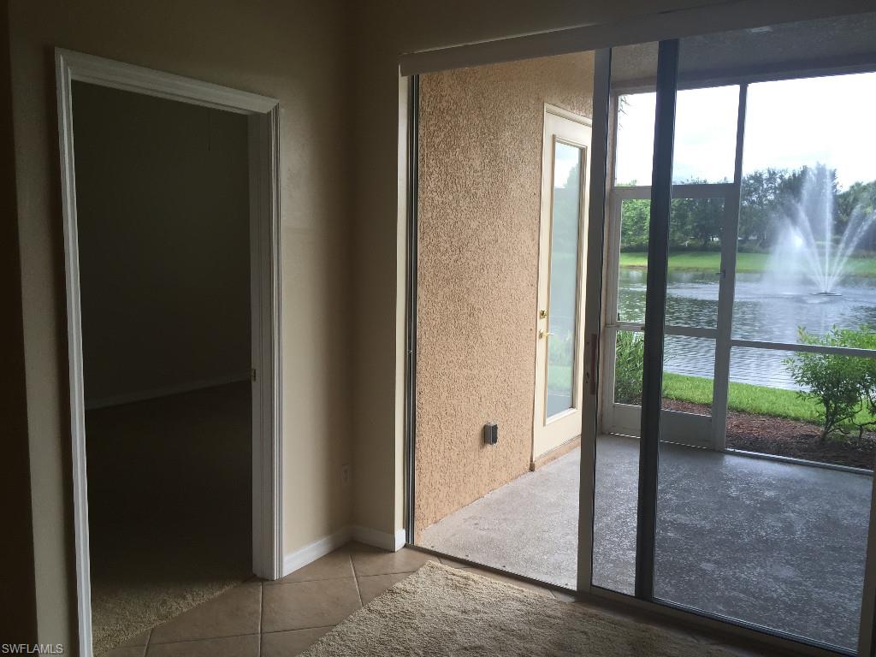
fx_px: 734
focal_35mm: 29
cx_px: 438
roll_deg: -1.5
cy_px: 328
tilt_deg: -5.8
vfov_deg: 48.2
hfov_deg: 61.7
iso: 40
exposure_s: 1/120
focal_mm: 4.15
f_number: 2.2
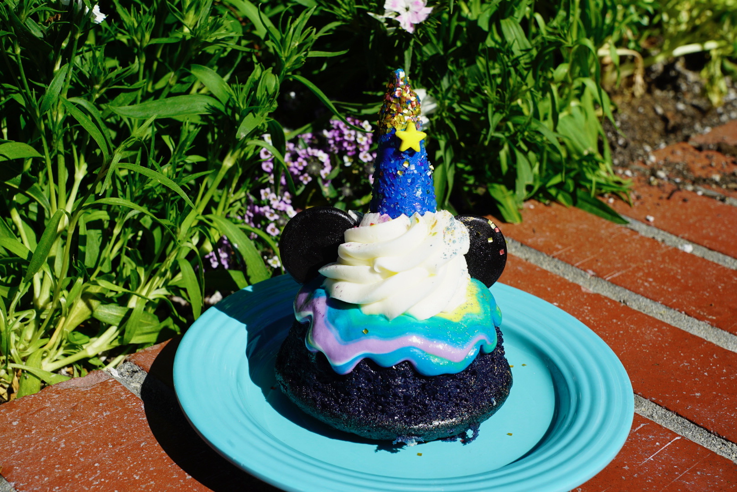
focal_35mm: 50
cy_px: 246
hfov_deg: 39.6
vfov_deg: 27.0
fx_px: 1024
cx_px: 368
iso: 100
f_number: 14
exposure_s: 1/125
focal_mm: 50
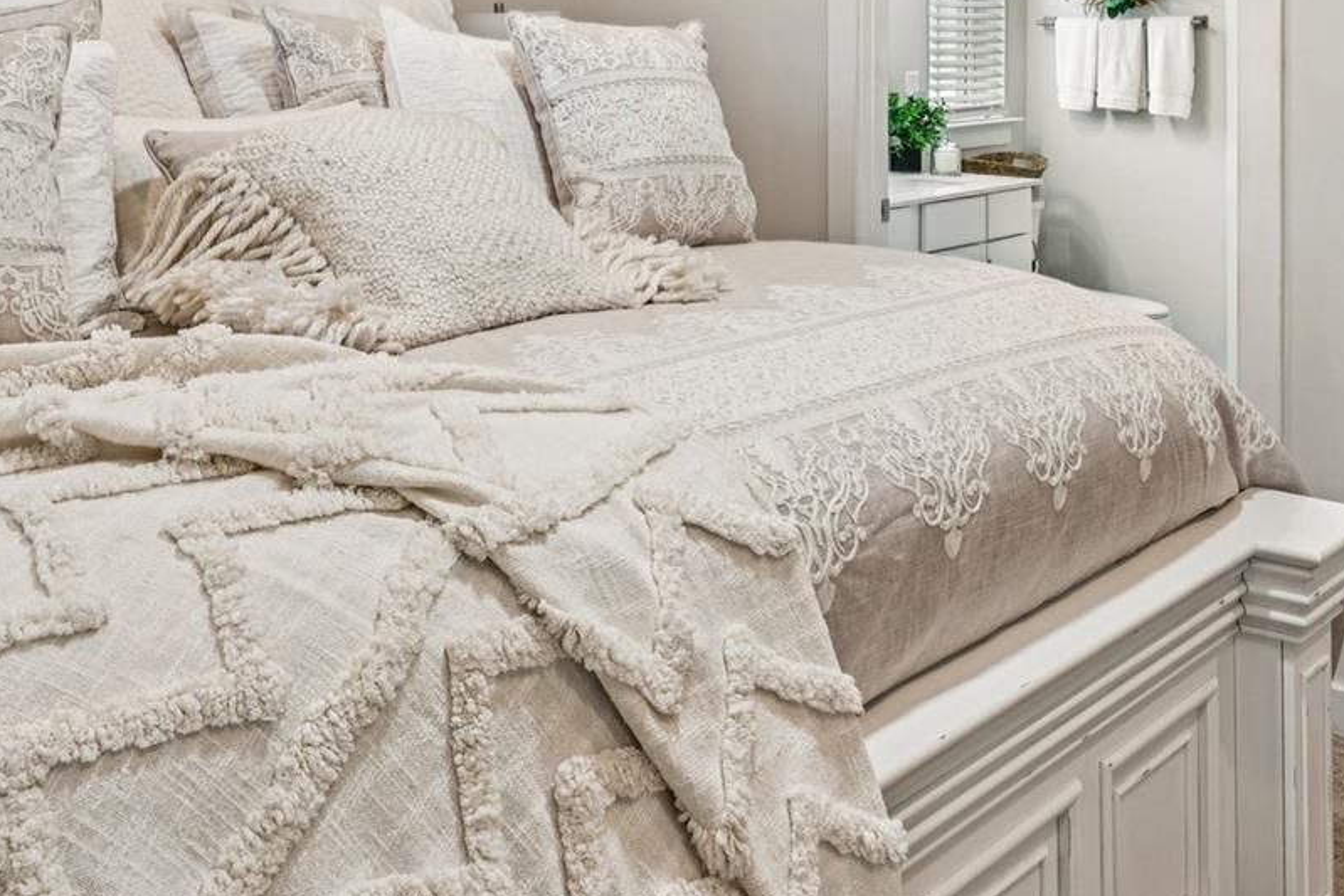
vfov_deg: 30.0
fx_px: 1540
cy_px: -19
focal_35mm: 41
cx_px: 560
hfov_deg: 47.0
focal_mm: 16.1
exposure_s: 1/4
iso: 100
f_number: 9
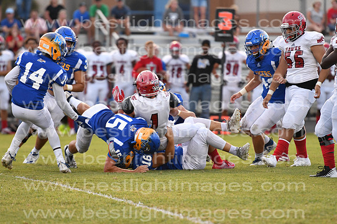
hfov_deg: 6.4
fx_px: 3004
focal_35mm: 321
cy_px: 119
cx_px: 164
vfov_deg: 4.3
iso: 1600
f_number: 3.2
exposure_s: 1/800
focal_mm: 200
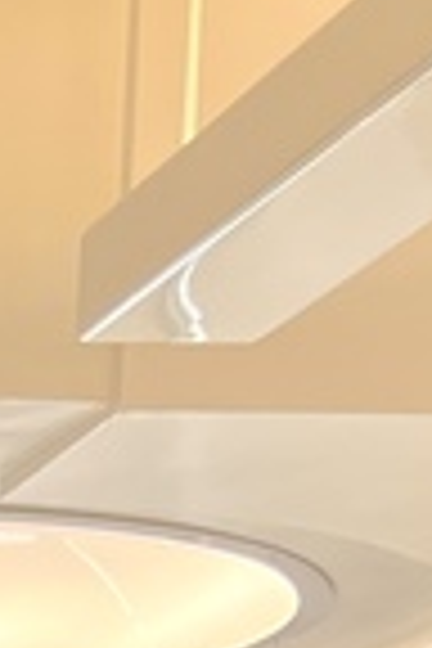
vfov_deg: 9.4
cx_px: -972
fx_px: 3384
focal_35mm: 188
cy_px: 1678
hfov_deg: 6.5
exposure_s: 1/120
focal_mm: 5.1
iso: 100
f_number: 1.6
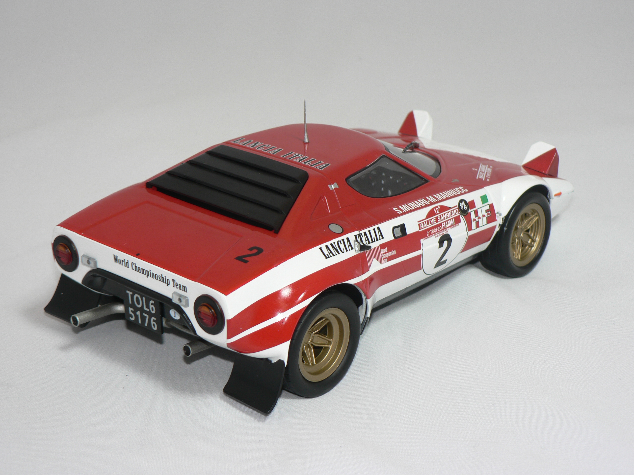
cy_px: 238
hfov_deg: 26.3
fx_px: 1355
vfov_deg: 19.9
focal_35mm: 74
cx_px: 317
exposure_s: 1/60
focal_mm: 12.4
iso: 80
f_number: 3.2
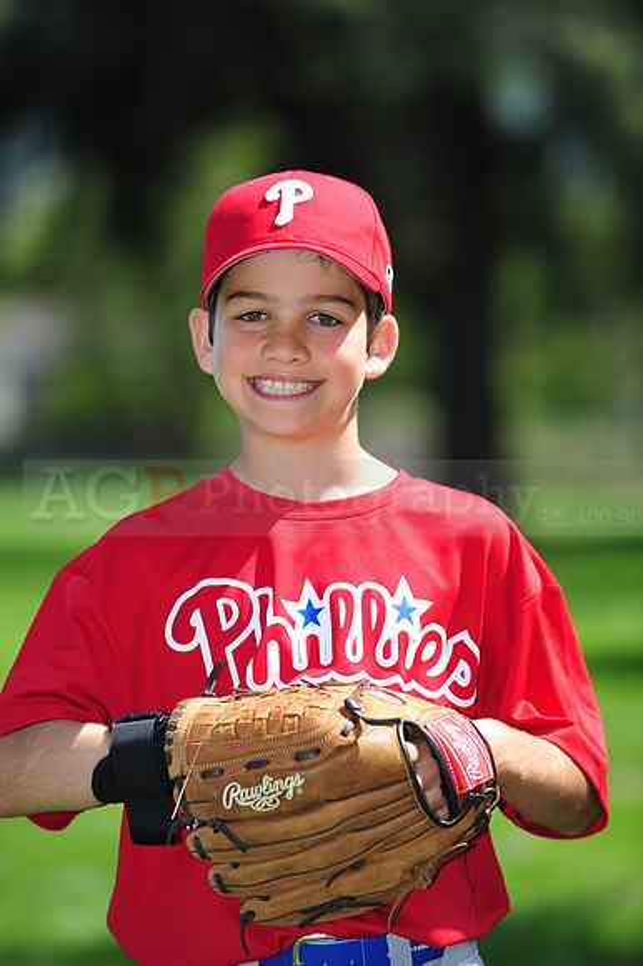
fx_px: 5364
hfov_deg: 6.9
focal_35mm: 200
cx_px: 322
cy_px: 483
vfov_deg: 10.3
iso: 200
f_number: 4.5
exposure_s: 1/800
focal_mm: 200
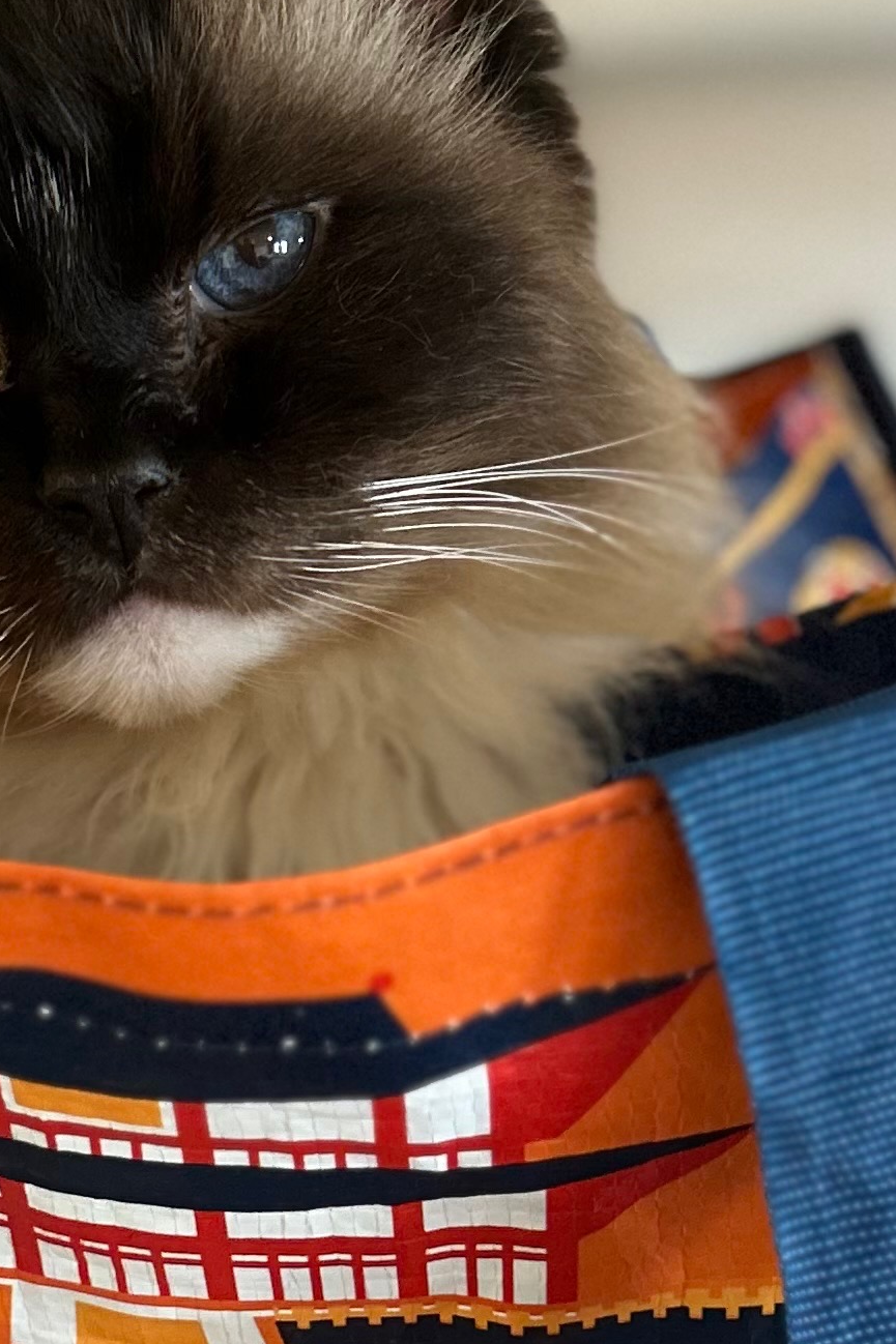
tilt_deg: -17.6
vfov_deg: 23.9
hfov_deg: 16.2
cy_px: 1047
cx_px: 316
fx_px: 3137
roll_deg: +3.5
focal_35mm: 84
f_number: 1.5
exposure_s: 1/60
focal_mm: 5.7
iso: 400
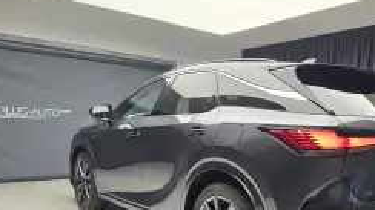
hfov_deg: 52.3
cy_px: 159
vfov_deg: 31.3
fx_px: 368
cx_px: 267
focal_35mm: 37
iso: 200
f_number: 1.7
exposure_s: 1/180
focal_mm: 6.3
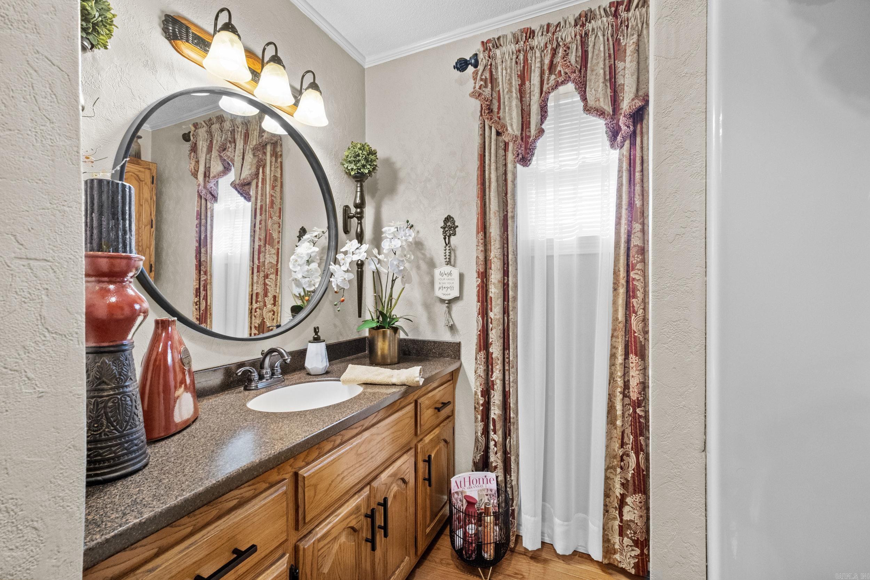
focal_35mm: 15
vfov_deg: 77.3
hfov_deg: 100.4
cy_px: 290
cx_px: 435
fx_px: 362
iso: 800
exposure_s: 1/4
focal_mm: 10
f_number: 5.6
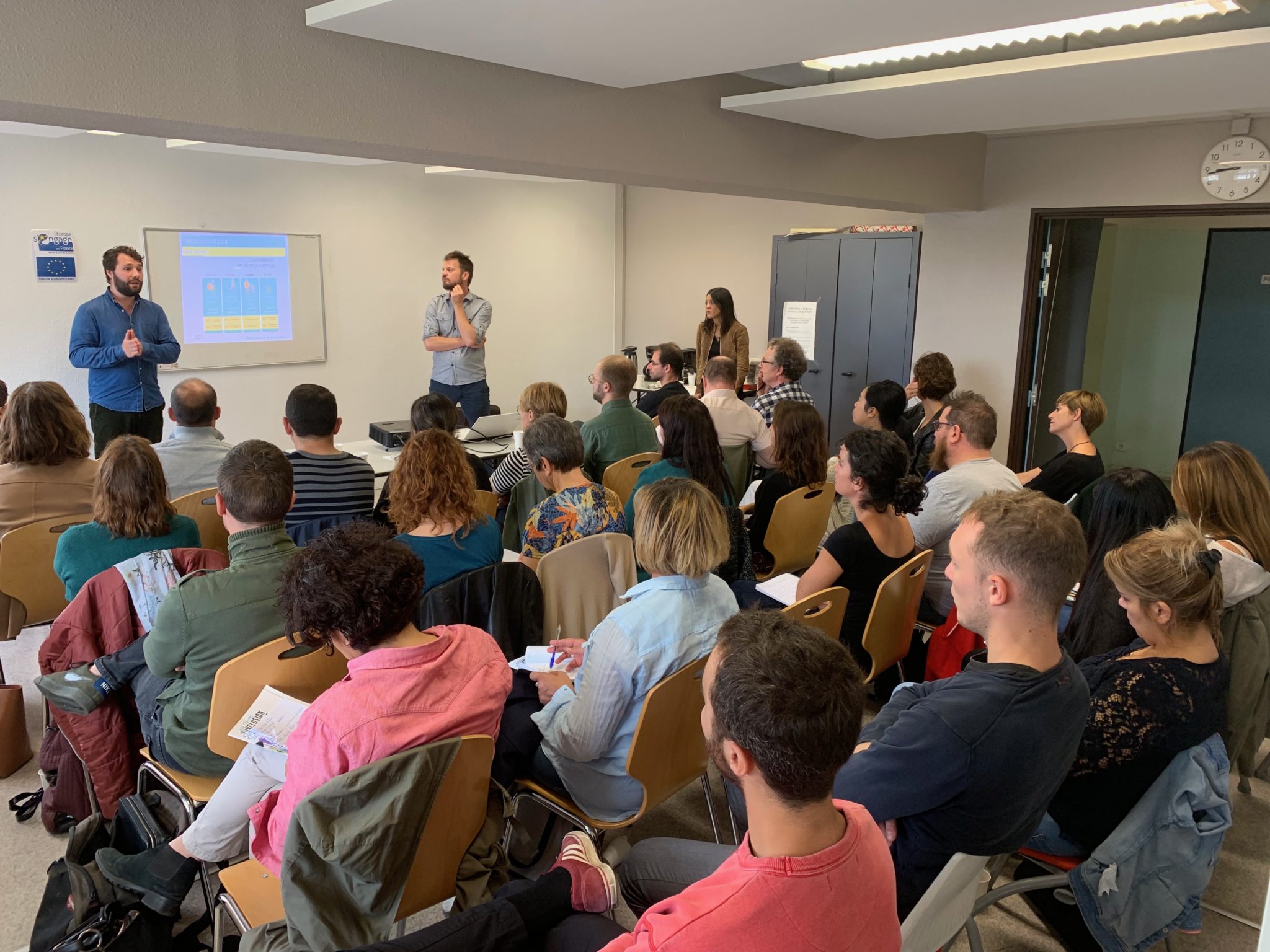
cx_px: 635
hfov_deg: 67.3
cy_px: 476
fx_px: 954
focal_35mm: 26
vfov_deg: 53.1
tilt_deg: -10.1
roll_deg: -1.9
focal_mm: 4.25
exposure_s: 1/100
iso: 100
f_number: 1.8
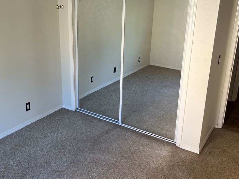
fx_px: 262
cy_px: 72
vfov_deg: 37.6
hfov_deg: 49.0
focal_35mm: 38
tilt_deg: -18.4
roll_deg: -2.1
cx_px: 121
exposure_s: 1/121
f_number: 1.6
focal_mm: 5.1
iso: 125
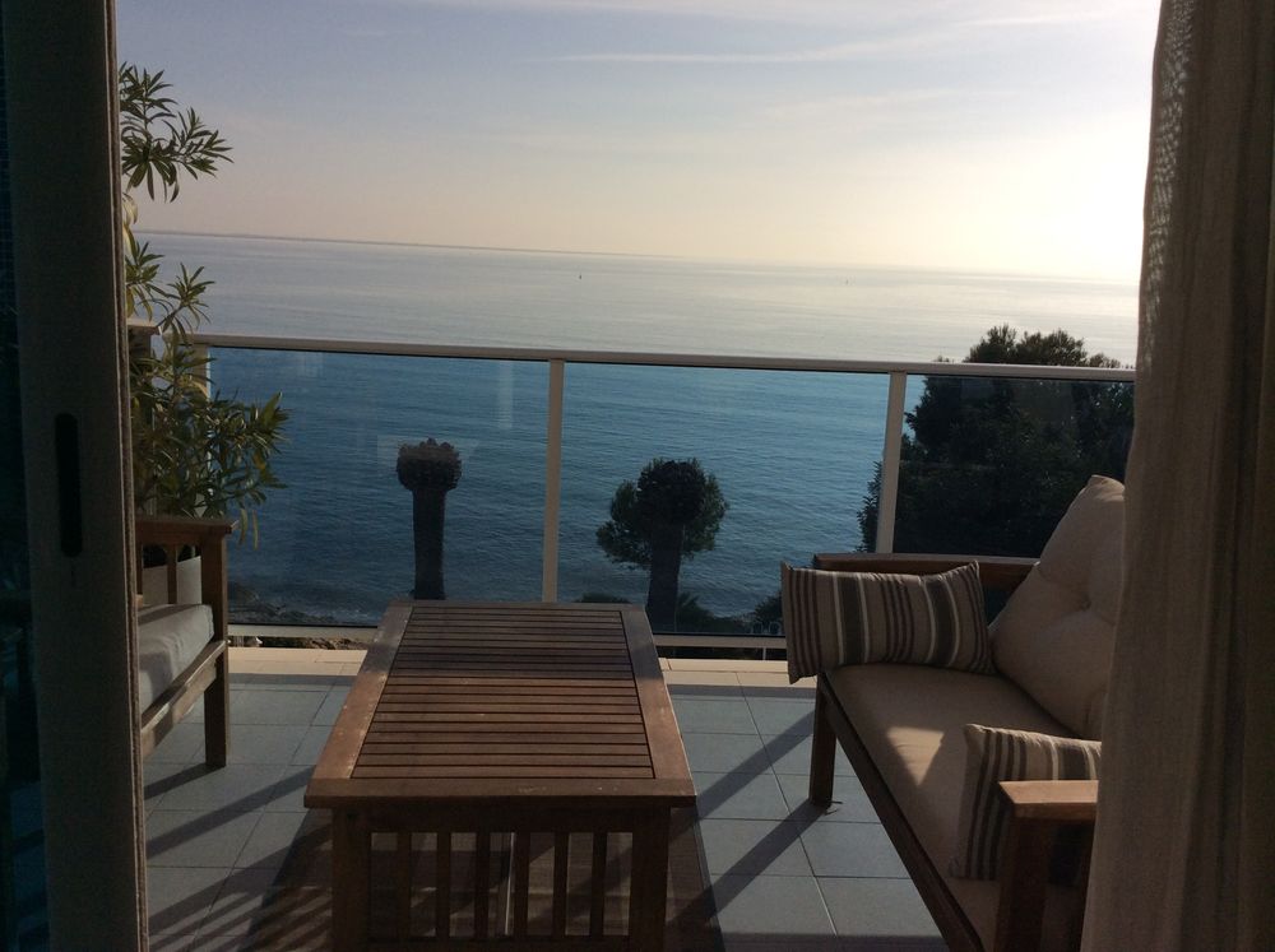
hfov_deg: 56.9
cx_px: 638
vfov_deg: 44.1
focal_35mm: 32
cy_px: 476
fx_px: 1177
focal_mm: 3.3
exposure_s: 1/5208
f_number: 2.4
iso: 32
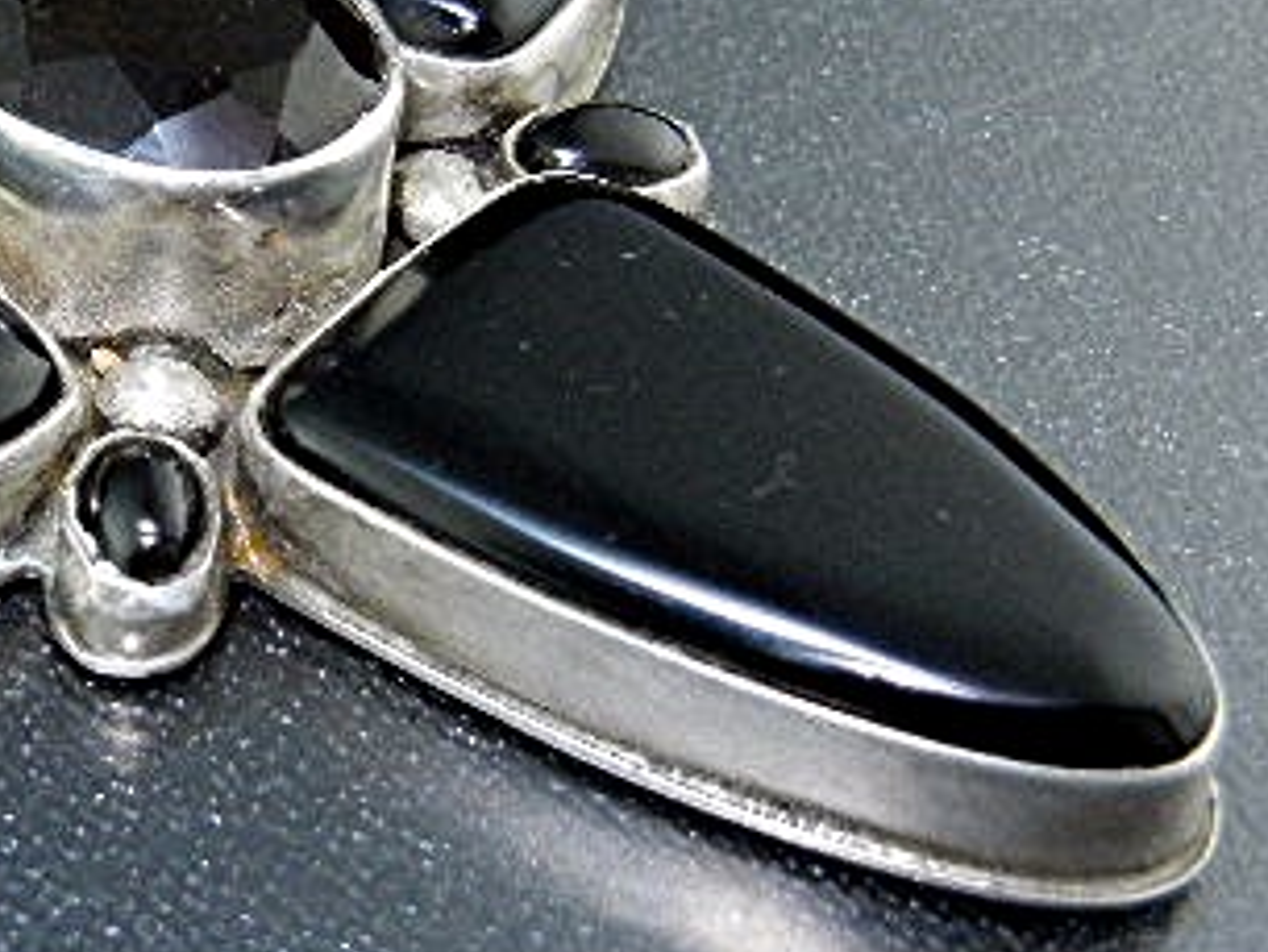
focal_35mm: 109
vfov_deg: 13.6
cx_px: 87
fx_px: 3994
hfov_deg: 17.7
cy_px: 299
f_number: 3.9
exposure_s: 1/30
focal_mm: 9.3
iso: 468
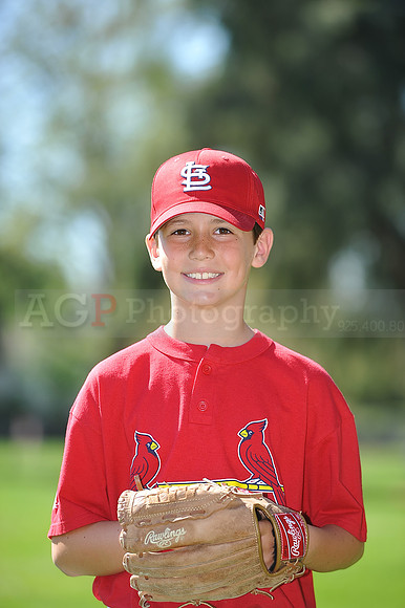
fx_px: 3379
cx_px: 202
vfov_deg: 10.3
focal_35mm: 200
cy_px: 304
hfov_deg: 6.9
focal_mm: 200
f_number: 4.5
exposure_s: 1/500
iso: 200
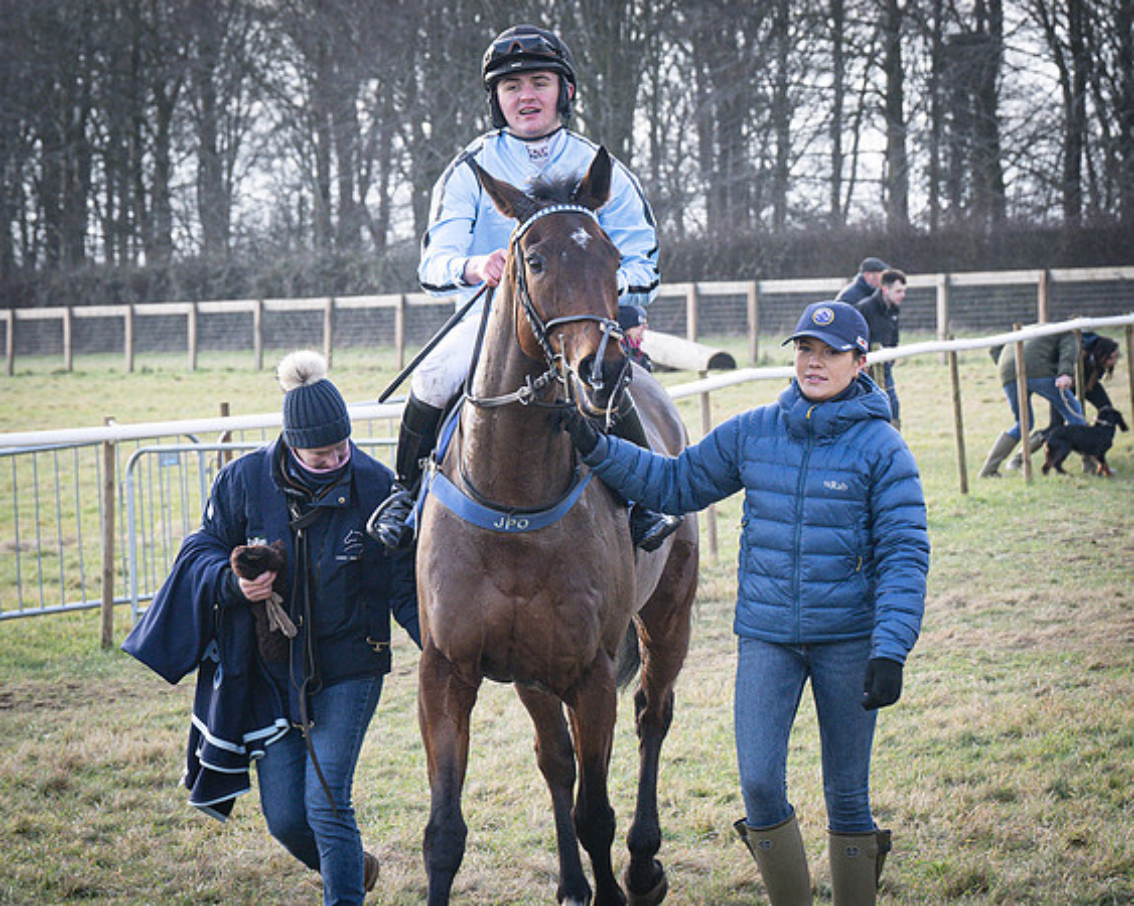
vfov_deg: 8.4
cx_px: 583
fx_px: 6138
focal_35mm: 183
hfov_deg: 10.6
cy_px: 231
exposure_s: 1/400
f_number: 5
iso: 400
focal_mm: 70
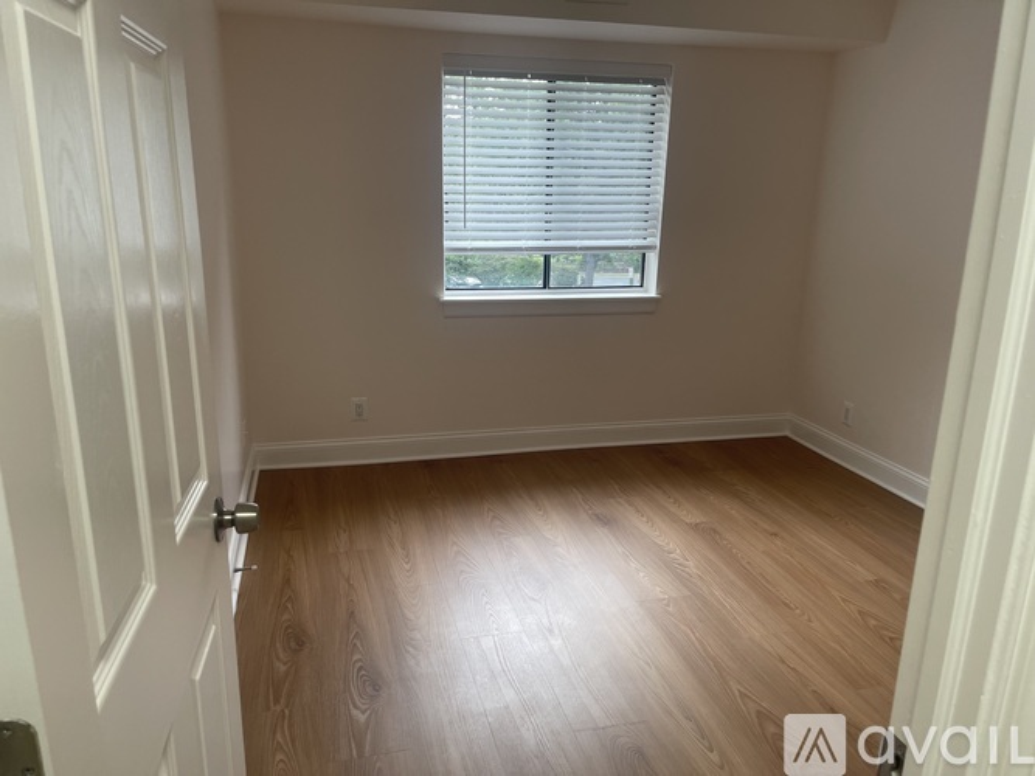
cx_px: 518
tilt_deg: -17.3
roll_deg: -1.8
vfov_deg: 54.9
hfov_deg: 69.4
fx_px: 747
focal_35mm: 25
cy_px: 388
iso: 80
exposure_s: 1/120
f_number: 1.6
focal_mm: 5.1
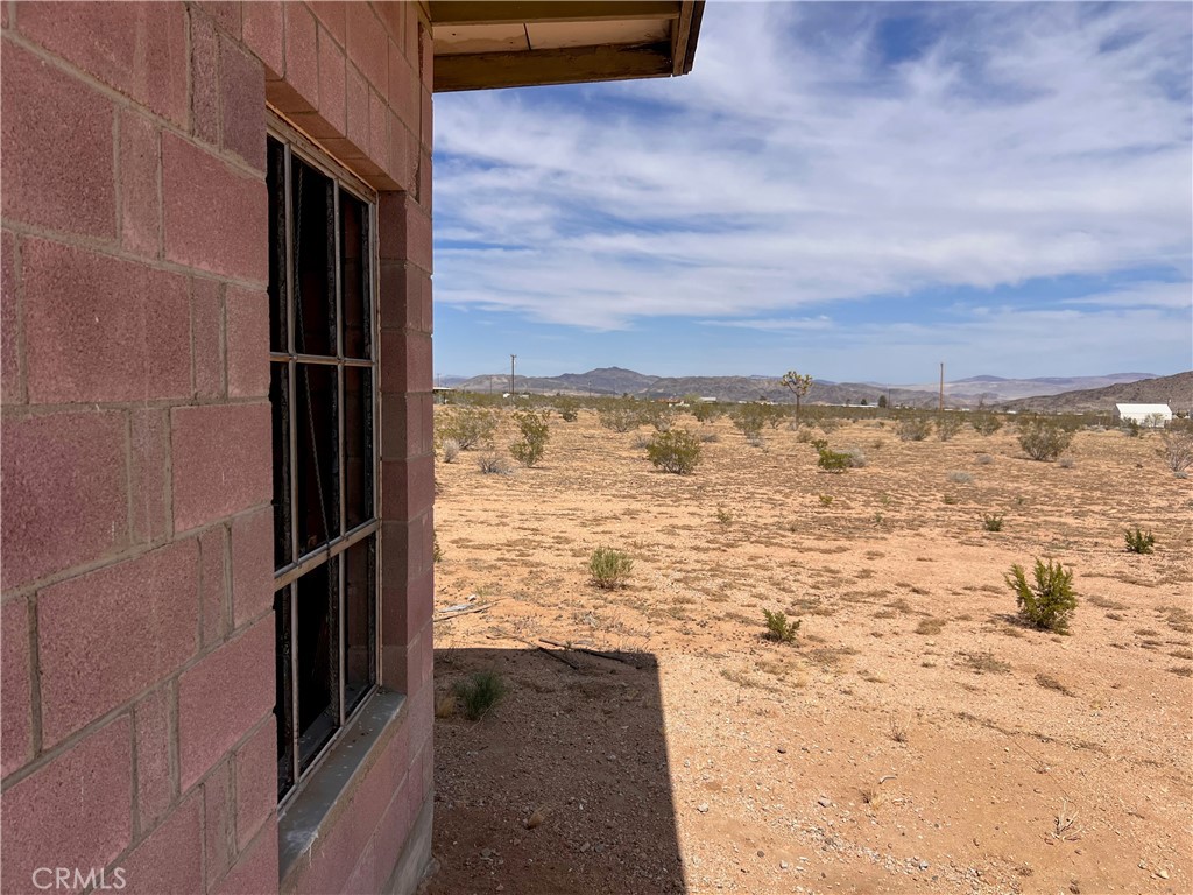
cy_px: 448
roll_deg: -0.4
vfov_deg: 53.1
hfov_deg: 67.3
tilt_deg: -3.5
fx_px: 896
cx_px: 596
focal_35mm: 26
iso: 50
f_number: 1.5
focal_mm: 5.7
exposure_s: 1/6993
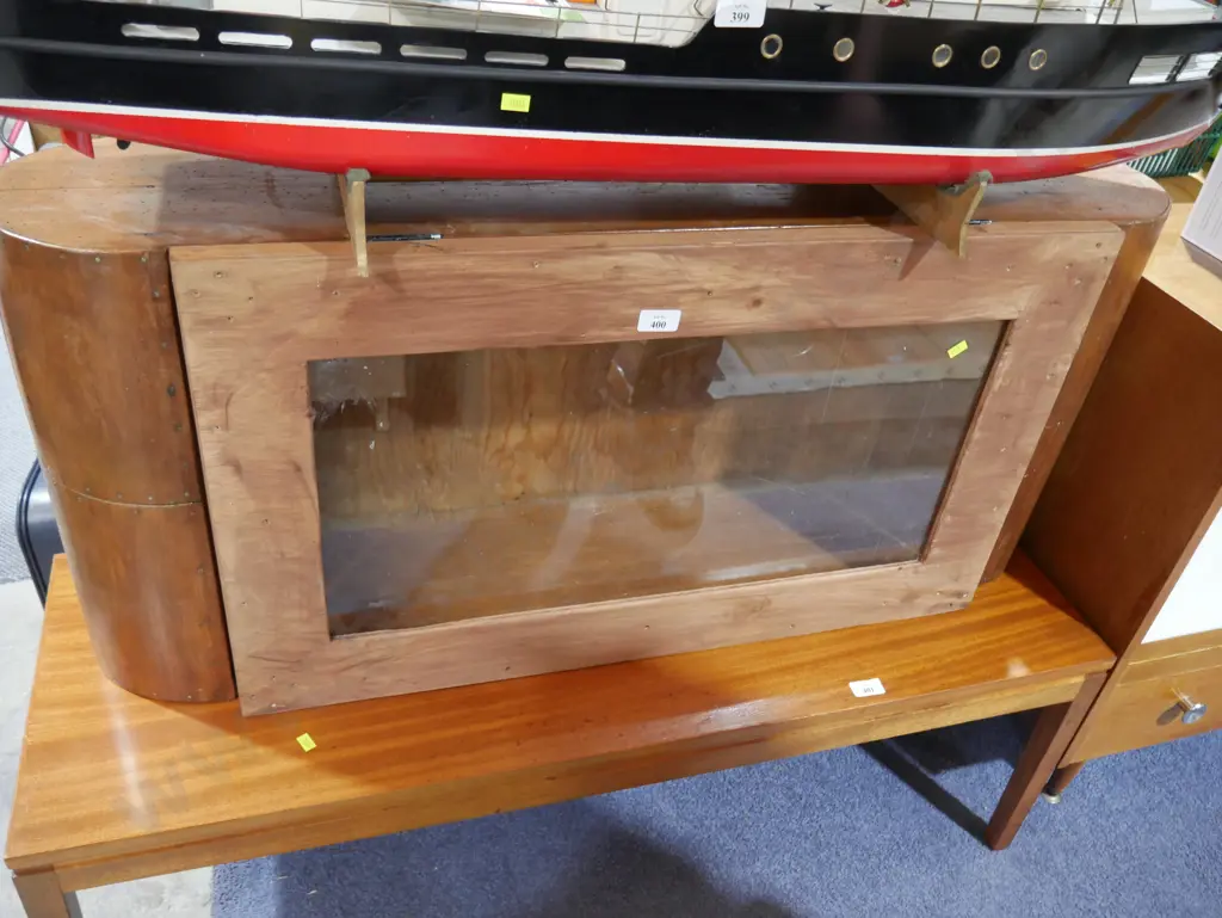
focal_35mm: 28
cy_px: 459
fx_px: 989
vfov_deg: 49.8
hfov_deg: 63.4
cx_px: 611
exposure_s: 1/60
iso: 1600
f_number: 3.5
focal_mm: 14
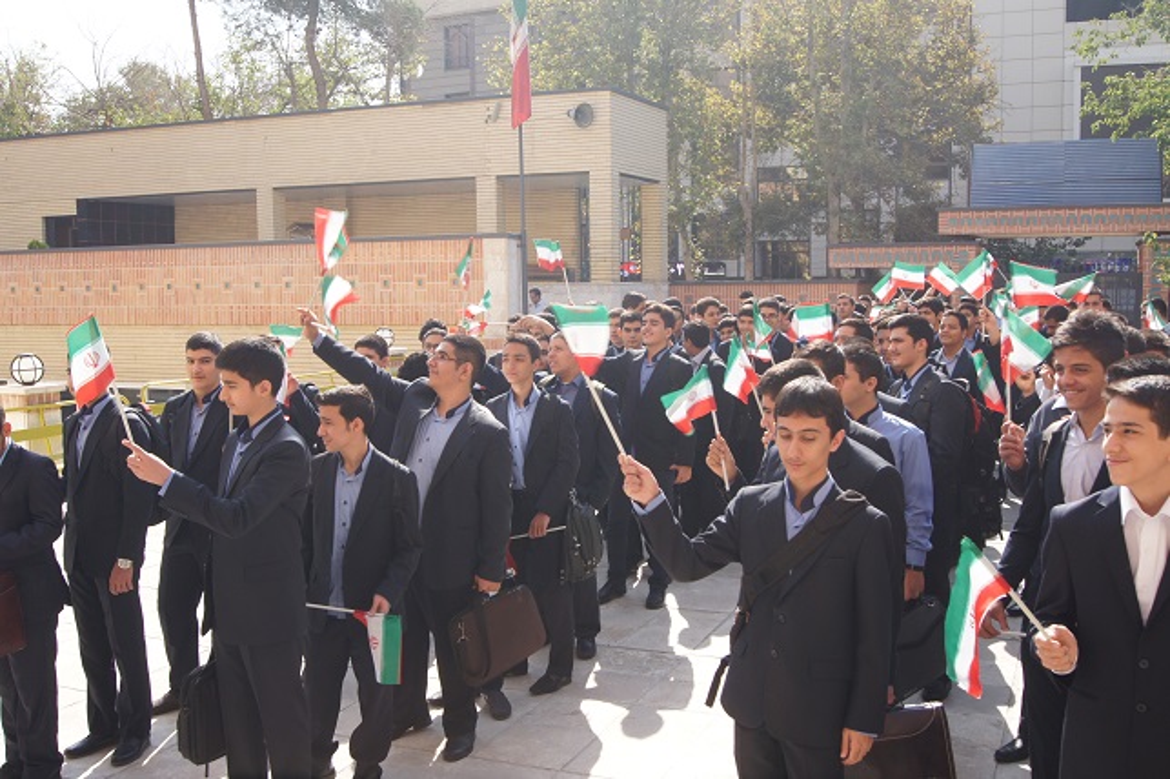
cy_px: 390
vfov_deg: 36.8
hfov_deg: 53.2
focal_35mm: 36
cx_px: 585
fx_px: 1169
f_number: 10
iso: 200
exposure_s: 1/125
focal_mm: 24
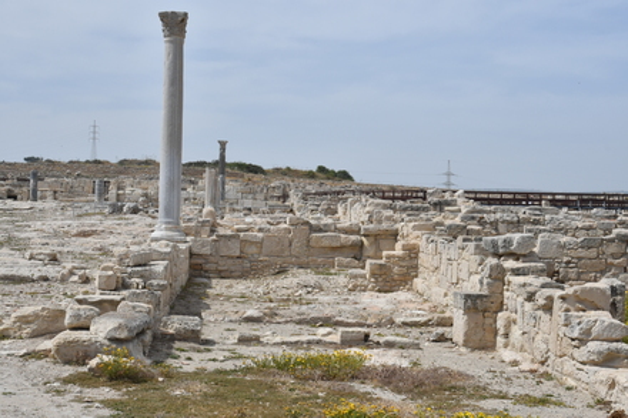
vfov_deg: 20.6
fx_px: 1151
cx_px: 314
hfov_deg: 30.5
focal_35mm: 66
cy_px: 209
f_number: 10
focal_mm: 44
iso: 250
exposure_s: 1/1000
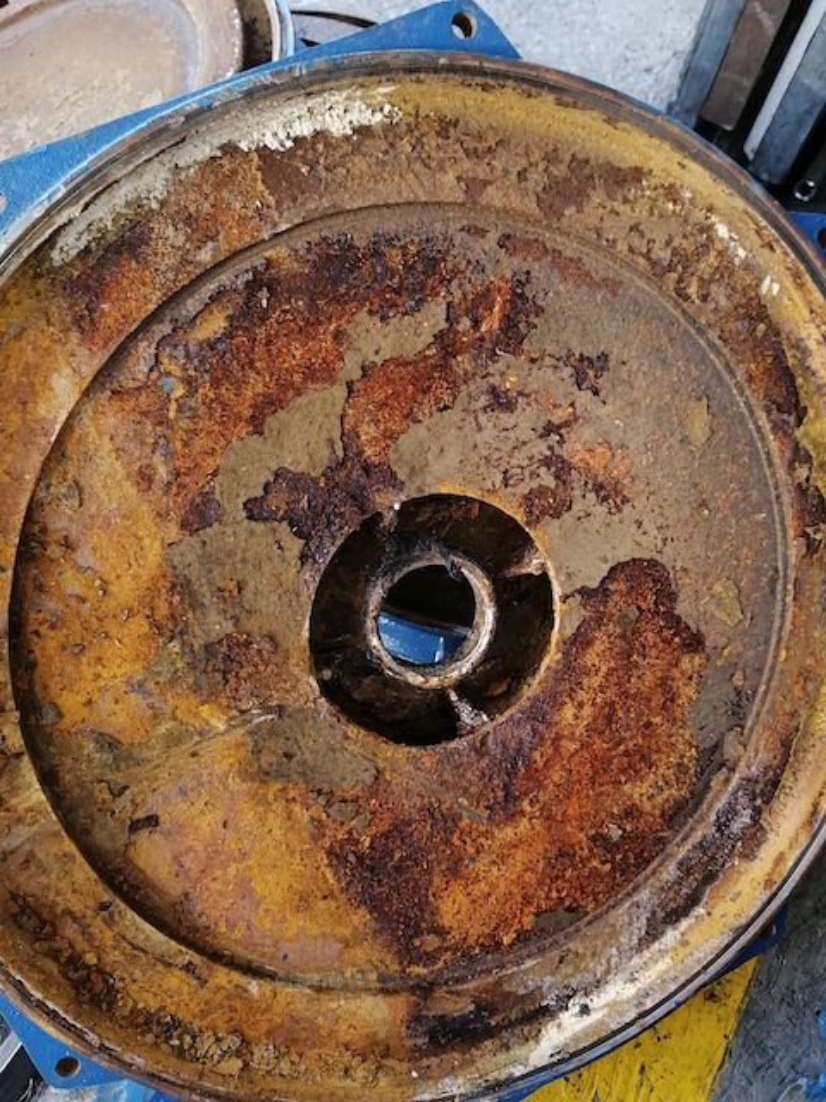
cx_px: 413
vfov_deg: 65.3
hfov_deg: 51.4
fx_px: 859
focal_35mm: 27
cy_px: 551
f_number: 1.8
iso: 64
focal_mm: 3.62
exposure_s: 1/60
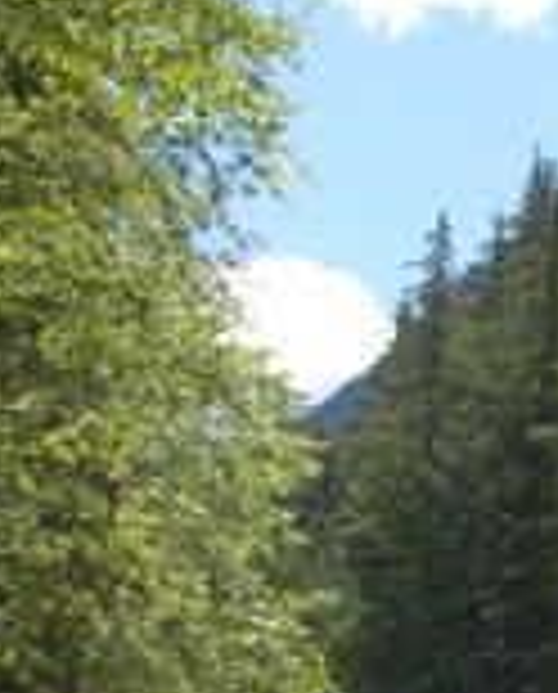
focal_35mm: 146
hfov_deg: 10.3
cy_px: 529
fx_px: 3002
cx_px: 828
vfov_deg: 13.1
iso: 200
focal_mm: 20
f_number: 4
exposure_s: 1/640
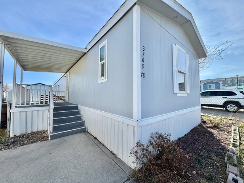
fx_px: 99
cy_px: 92
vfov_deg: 85.7
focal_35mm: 14
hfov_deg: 102.1
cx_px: 122
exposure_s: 1/1143
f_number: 2.2
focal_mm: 2.22
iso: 50
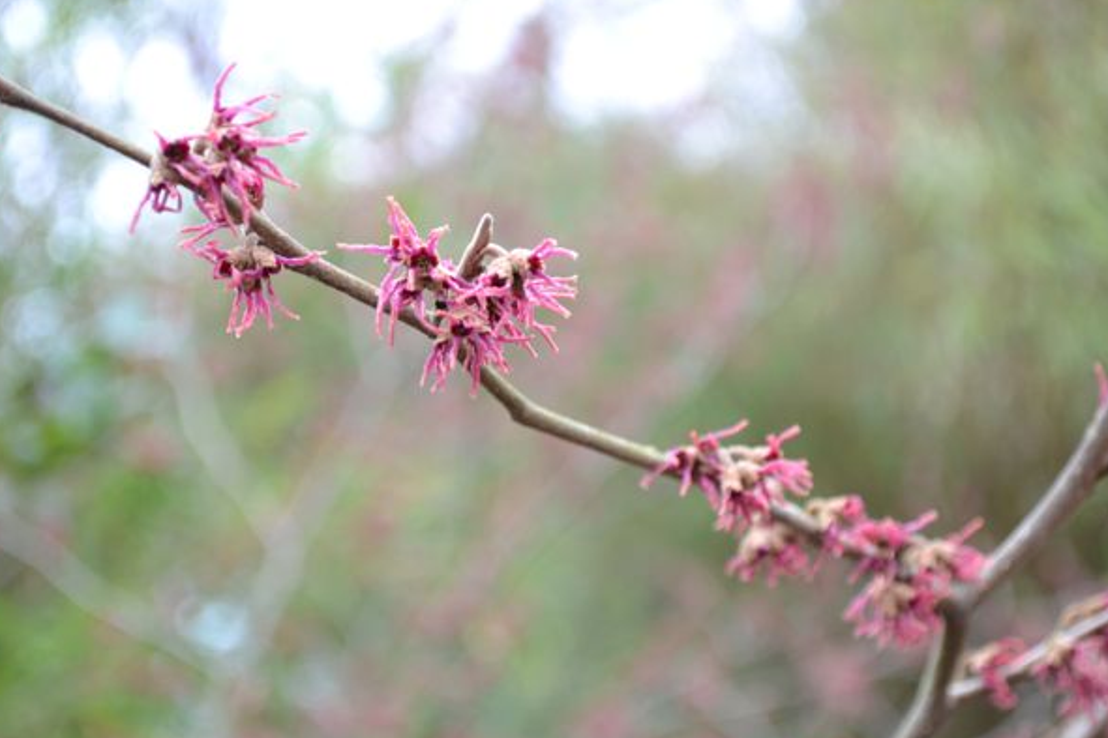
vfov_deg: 17.5
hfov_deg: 26.0
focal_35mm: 78
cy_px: 376
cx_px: 544
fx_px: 2400
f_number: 5.3
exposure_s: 1/30
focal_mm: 48
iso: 220
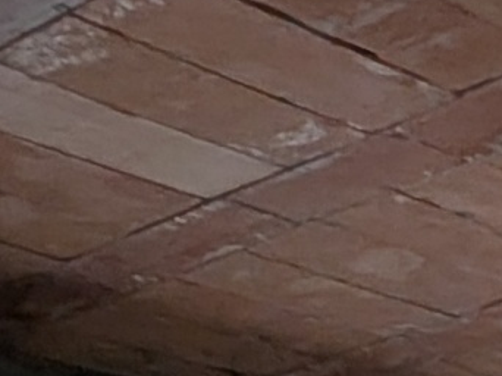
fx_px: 1304
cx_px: 1620
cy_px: 1043
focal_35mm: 90
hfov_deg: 10.6
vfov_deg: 11.6
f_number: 1.7
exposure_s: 1/23.8
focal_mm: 2.02
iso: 211
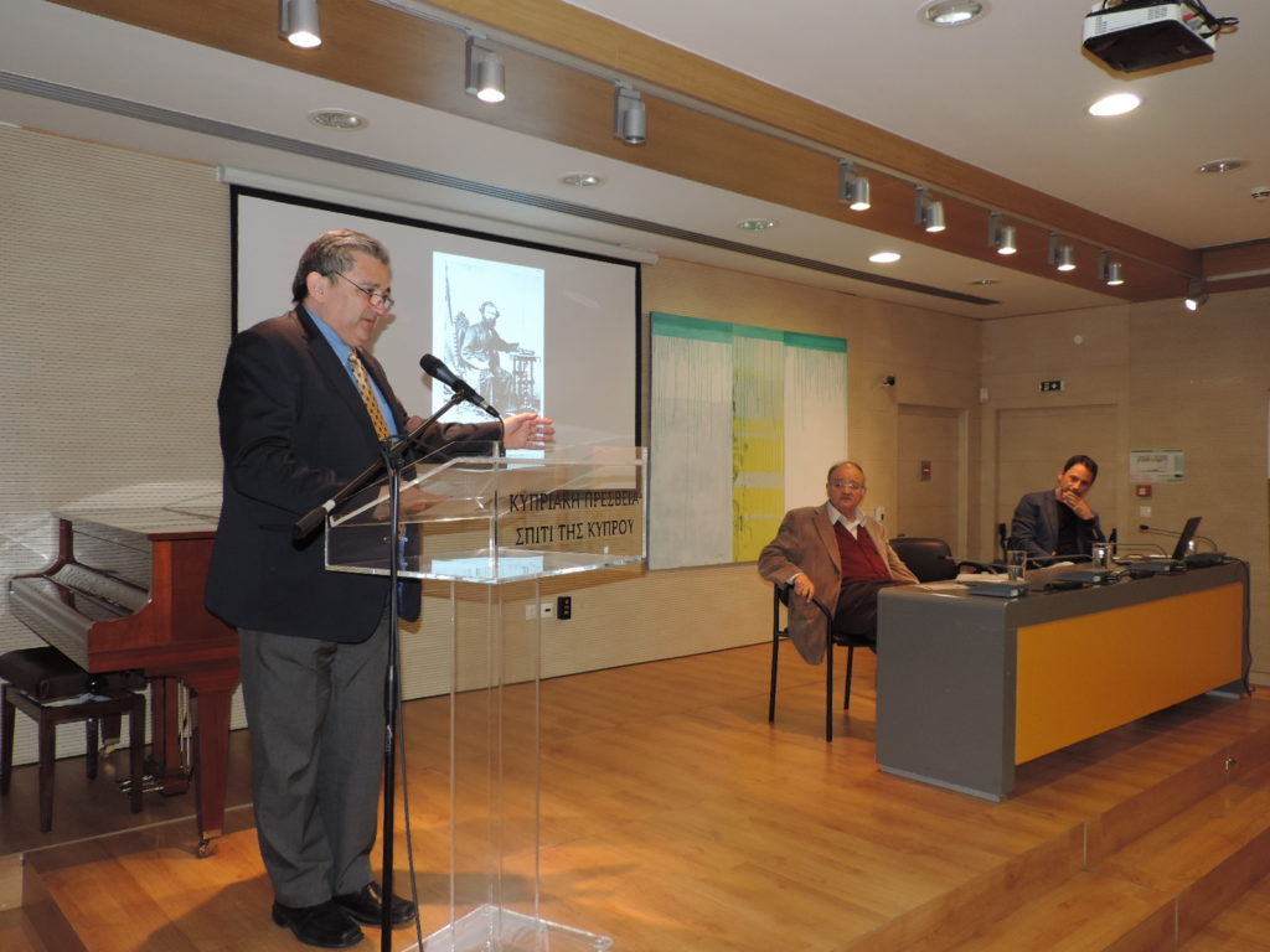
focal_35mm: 28
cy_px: 476
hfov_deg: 63.4
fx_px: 1027
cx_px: 635
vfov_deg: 49.7
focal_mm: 4.9
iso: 200
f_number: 3.1
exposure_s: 1/30
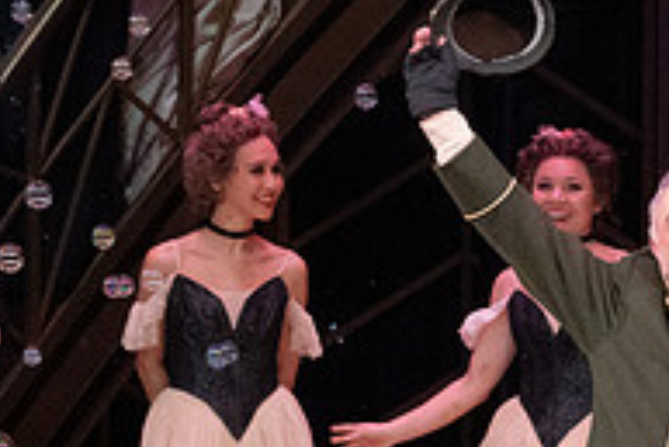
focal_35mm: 601
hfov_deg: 3.4
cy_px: 549
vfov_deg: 2.3
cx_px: 513
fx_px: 11177
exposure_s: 1/400
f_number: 16
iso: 12800
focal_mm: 200
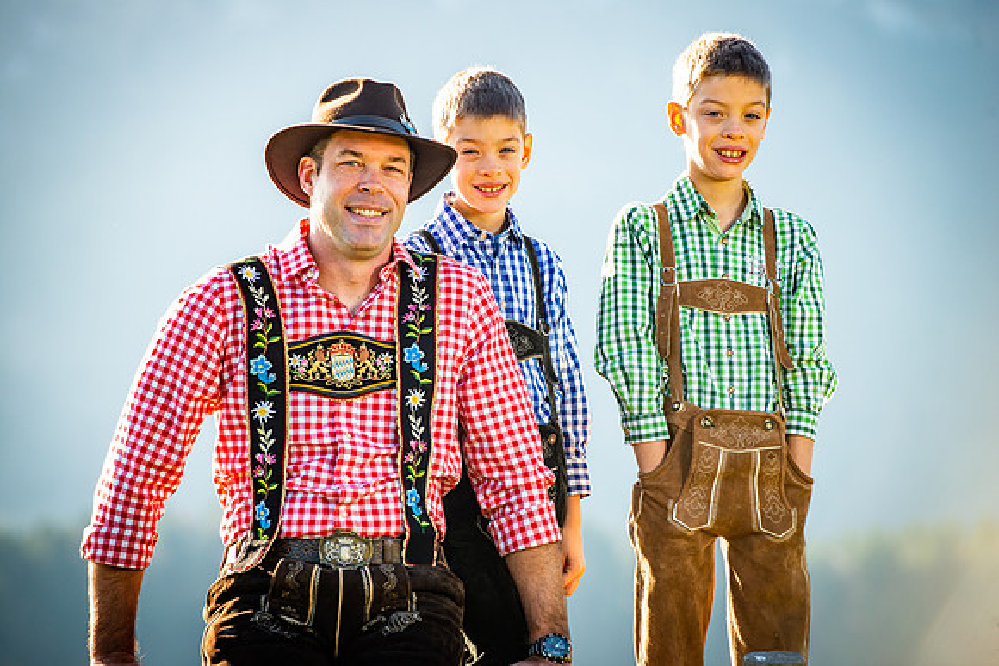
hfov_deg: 10.8
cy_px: 333
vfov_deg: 7.2
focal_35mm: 190
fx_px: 5273
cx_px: 500
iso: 100
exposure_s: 1/320
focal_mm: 190
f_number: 5.6
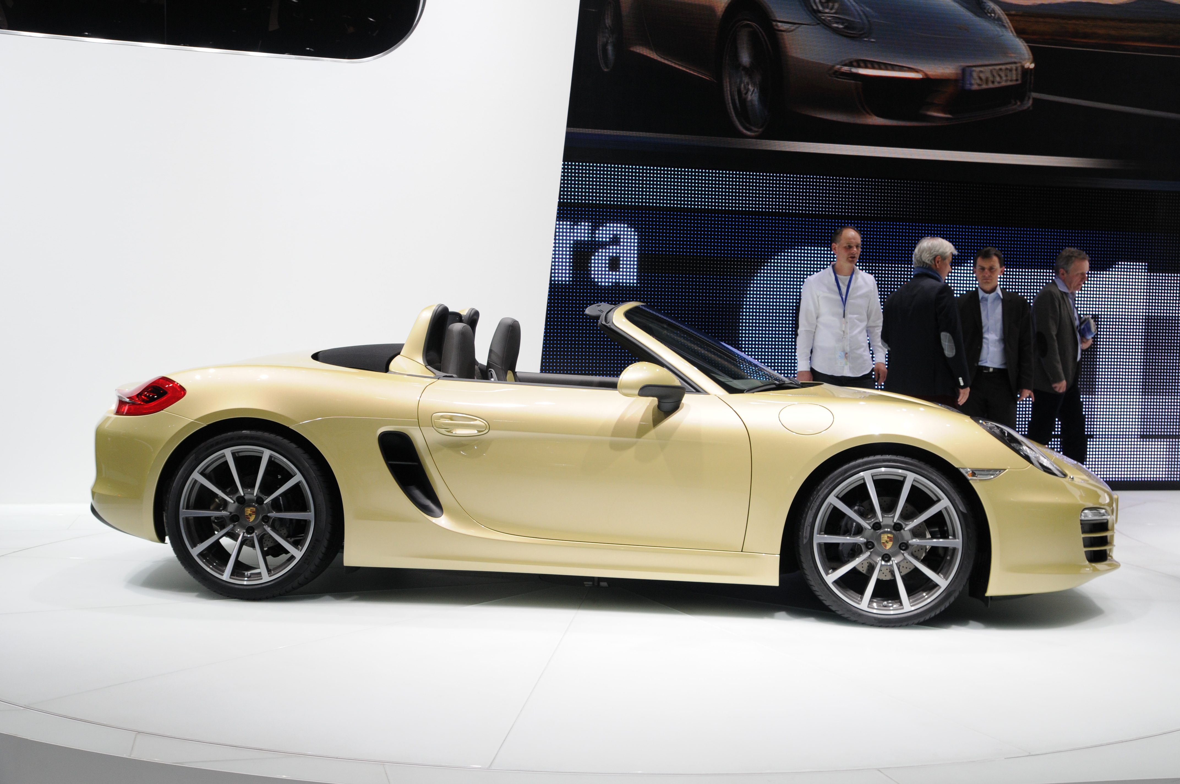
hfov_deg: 48.0
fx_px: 1326
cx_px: 590
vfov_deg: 32.9
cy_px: 392
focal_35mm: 40
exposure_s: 1/350
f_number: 9.5
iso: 400
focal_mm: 27
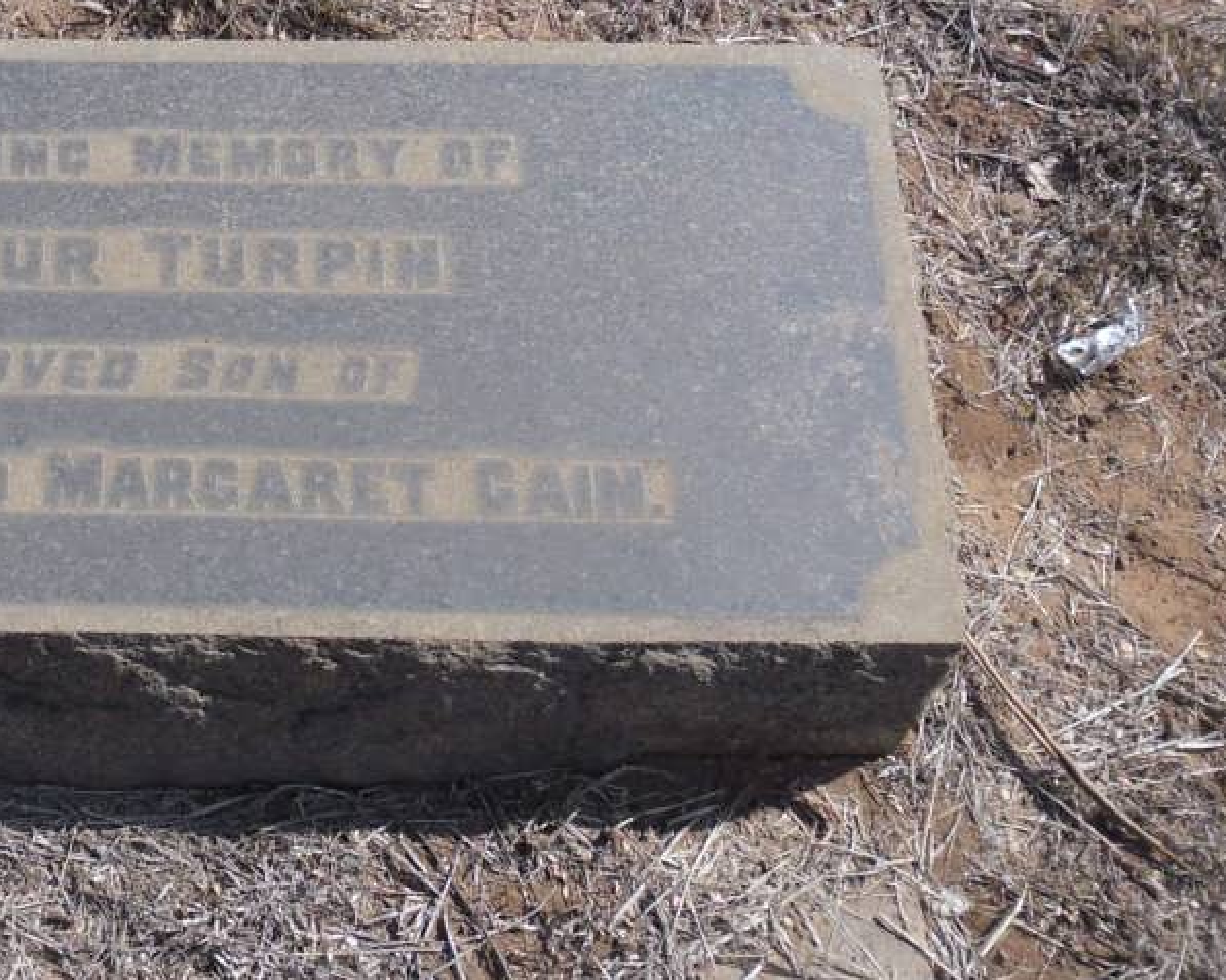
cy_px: 331
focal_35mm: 53
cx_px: 140
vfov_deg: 28.4
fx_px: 1922
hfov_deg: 33.6
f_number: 3.5
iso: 80
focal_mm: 4.9
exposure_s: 1/789
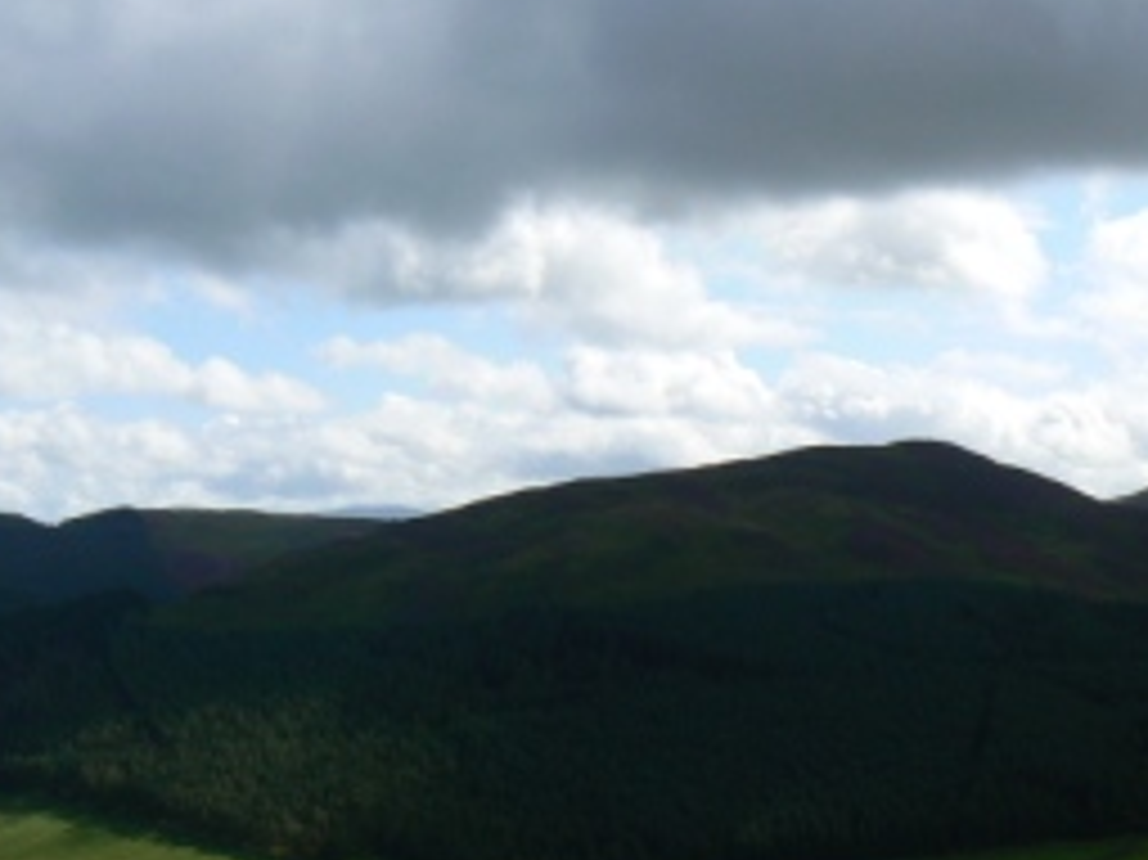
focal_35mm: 61
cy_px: 639
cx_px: 815
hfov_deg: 31.3
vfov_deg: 23.8
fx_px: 2022
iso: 80
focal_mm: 6
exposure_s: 1/400
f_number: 7.1
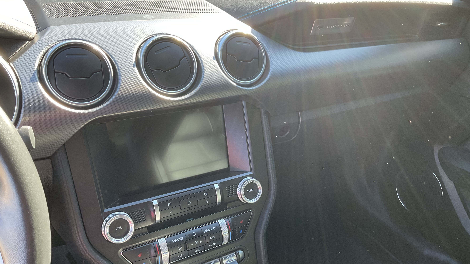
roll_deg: -1.7
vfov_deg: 36.6
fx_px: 399
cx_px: 236
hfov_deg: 61.0
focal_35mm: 32
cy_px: 147
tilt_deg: -26.1
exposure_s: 1/120
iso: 50
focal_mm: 3
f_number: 1.8
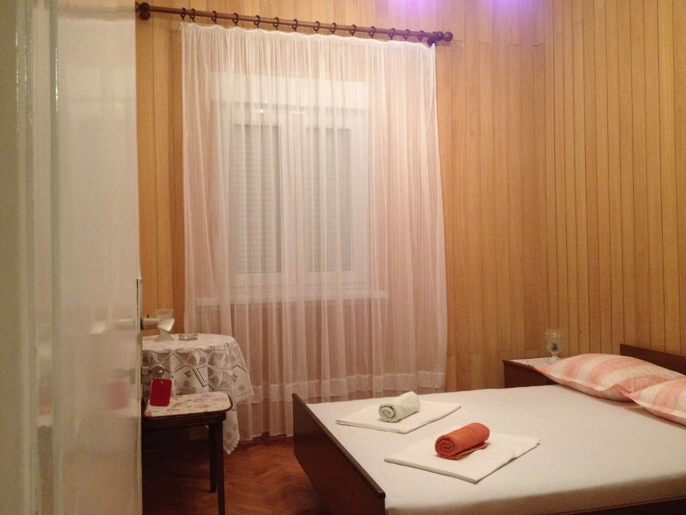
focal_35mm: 35
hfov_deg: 52.6
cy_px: 258
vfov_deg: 40.7
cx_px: 343
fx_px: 694
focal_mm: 4.28
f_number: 2.4
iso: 400
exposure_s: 1/20
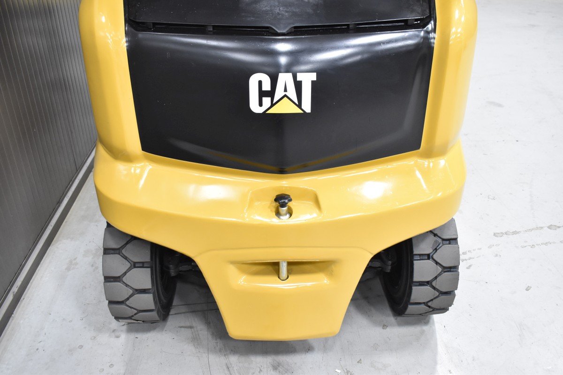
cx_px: 282
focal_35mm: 32
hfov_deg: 59.5
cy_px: 188
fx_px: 493
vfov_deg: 41.7
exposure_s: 1/30
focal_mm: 21
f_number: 4.5
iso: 1600
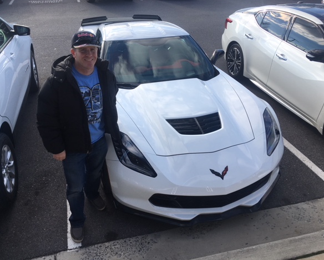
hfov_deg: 57.1
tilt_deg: -33.4
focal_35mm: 31
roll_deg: +0.8
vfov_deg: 47.2
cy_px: 127
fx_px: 297
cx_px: 151
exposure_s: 1/962
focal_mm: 4.15
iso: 25
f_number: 2.2
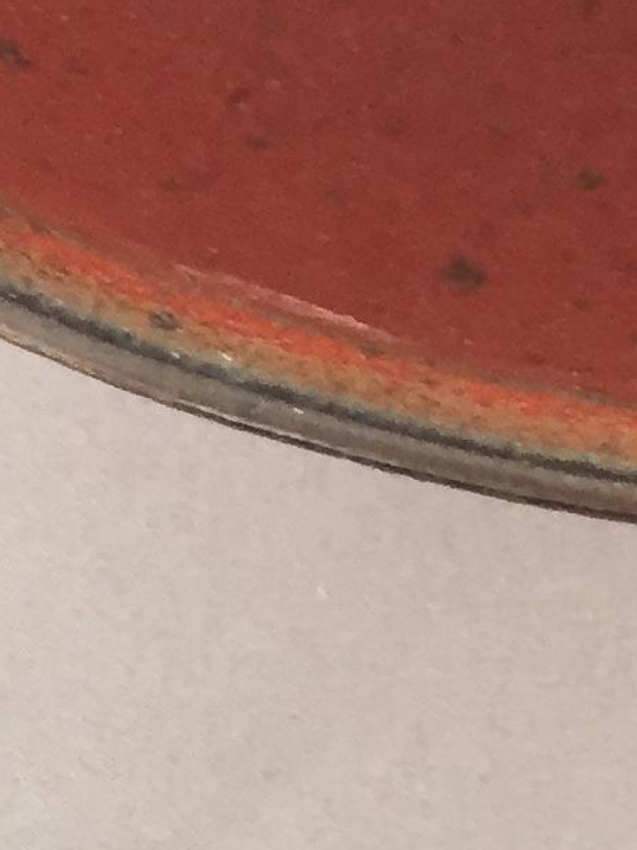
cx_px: 608
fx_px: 3804
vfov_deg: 12.1
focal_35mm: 155
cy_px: -487
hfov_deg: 9.5
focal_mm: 4.15
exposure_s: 1/30
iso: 100
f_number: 2.2
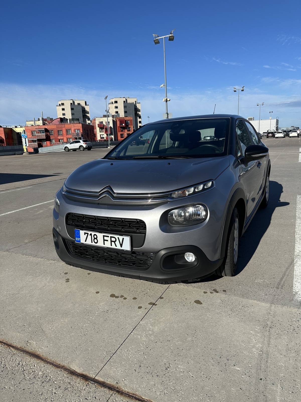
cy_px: 201
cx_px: 150
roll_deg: +0.4
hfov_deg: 56.8
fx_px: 278
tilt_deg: -11.3
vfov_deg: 71.6
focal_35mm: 24
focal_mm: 6.86
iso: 80
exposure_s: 1/5848
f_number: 1.78
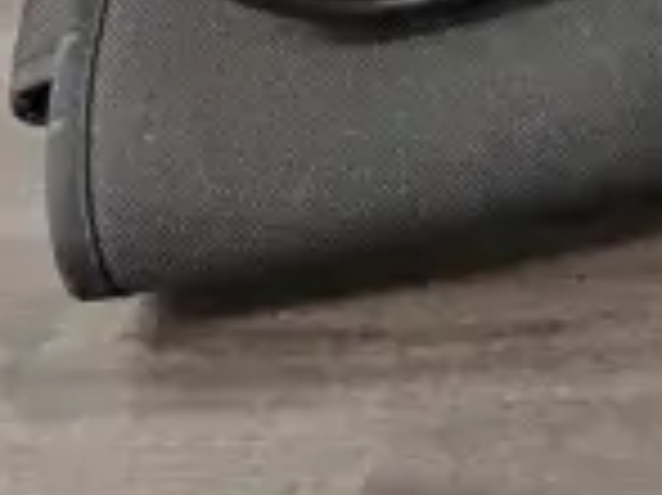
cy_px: -216
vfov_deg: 14.0
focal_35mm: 100
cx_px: 1274
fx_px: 1911
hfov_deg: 15.9
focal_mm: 6.3
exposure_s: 1/120
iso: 640
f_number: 1.7
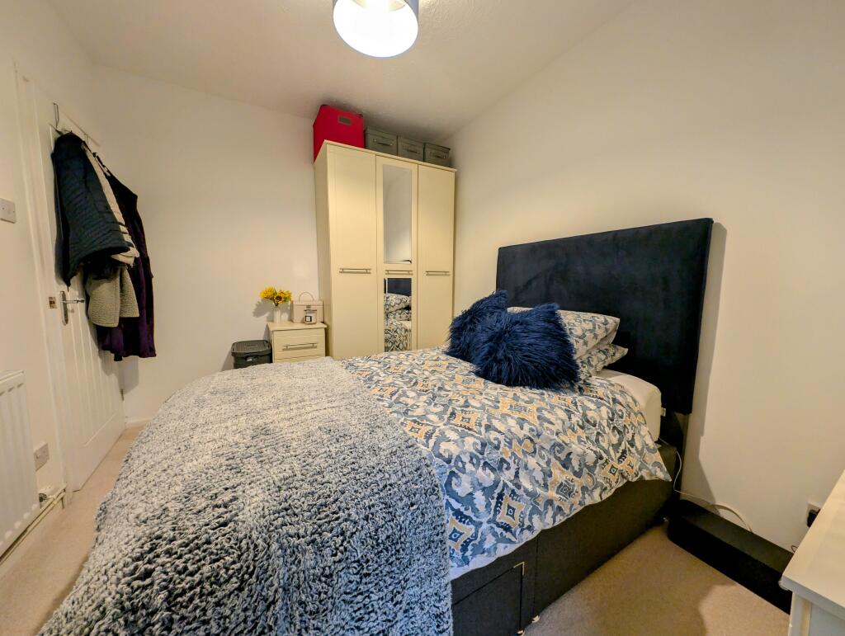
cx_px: 422
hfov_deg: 110.5
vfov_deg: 94.6
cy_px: 318
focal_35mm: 12
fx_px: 293
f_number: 1.95
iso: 180
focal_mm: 2.23
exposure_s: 1/20.2
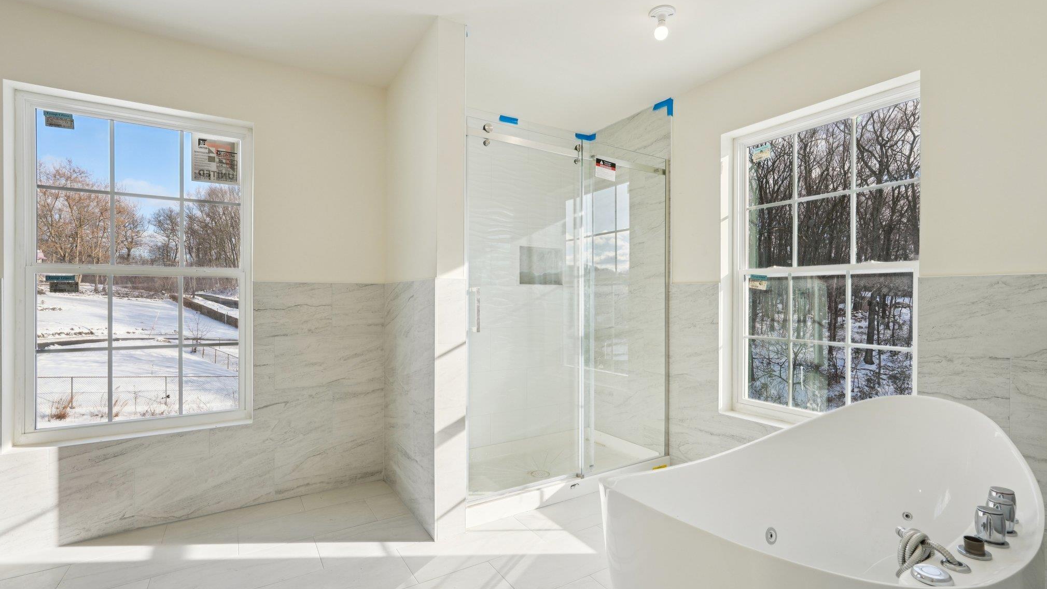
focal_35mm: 18
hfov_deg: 94.2
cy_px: 300
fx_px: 487
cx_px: 523
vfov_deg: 62.4
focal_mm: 16.5
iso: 100
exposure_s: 1/60
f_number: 9
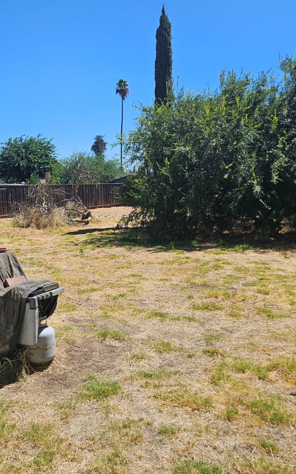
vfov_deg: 54.0
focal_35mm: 36
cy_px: 233
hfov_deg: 35.1
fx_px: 465
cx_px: 110
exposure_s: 1/2000
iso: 25
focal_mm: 5.4
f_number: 1.8
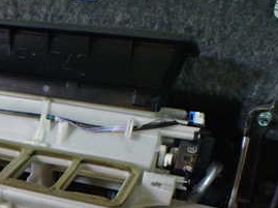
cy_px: 220
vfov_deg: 21.0
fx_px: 537
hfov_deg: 26.9
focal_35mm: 67
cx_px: -19
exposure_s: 1/60
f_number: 2.3
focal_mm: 5.4
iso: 800
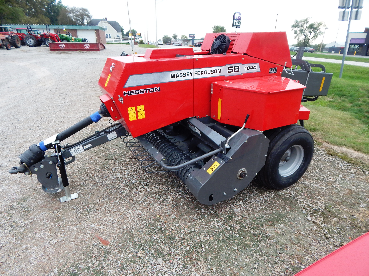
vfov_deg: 61.1
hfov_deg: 76.4
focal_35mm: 22
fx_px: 235
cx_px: 184
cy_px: 138
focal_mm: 4
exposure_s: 1/100
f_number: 3
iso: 125
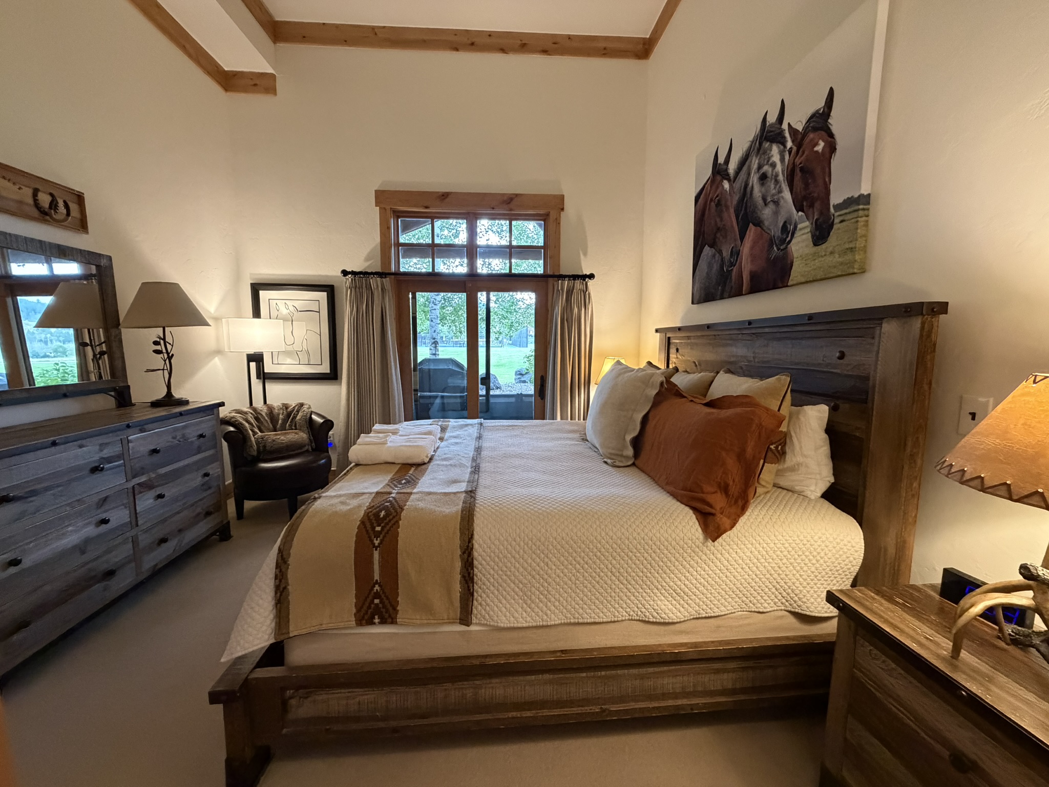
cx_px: 524
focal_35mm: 14
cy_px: 394
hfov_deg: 102.1
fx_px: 424
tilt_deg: -6.1
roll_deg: +0.2
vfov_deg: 85.7
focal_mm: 2.22
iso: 640
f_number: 2.2
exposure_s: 1/60
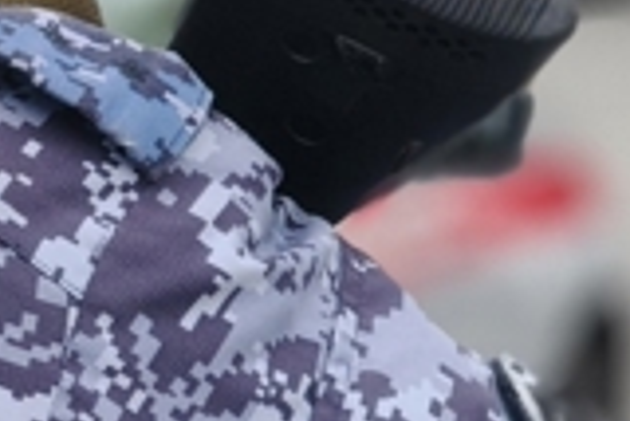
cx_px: -528
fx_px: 3853
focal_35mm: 220
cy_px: 28
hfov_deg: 8.9
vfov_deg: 6.2
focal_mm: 7.1
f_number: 4.5
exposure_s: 1/1003
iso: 100
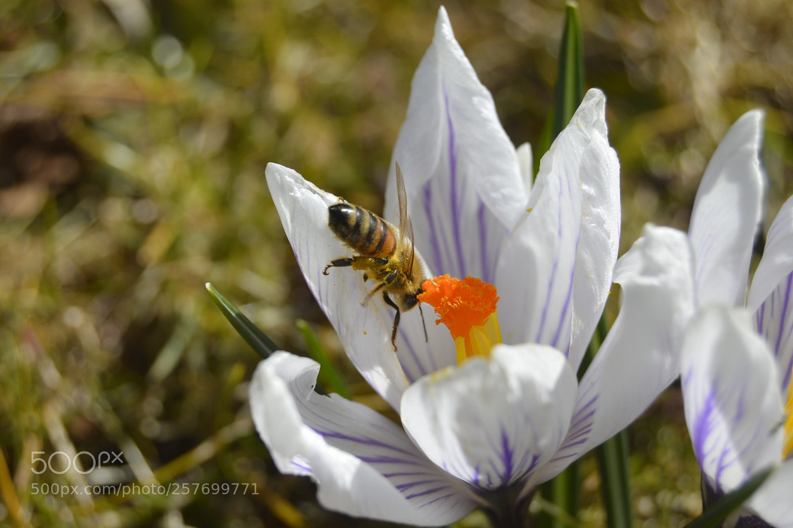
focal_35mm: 82
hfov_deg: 24.6
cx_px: 396
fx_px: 1816
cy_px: 264
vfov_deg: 16.5
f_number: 8
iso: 100
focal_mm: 55
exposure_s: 1/250
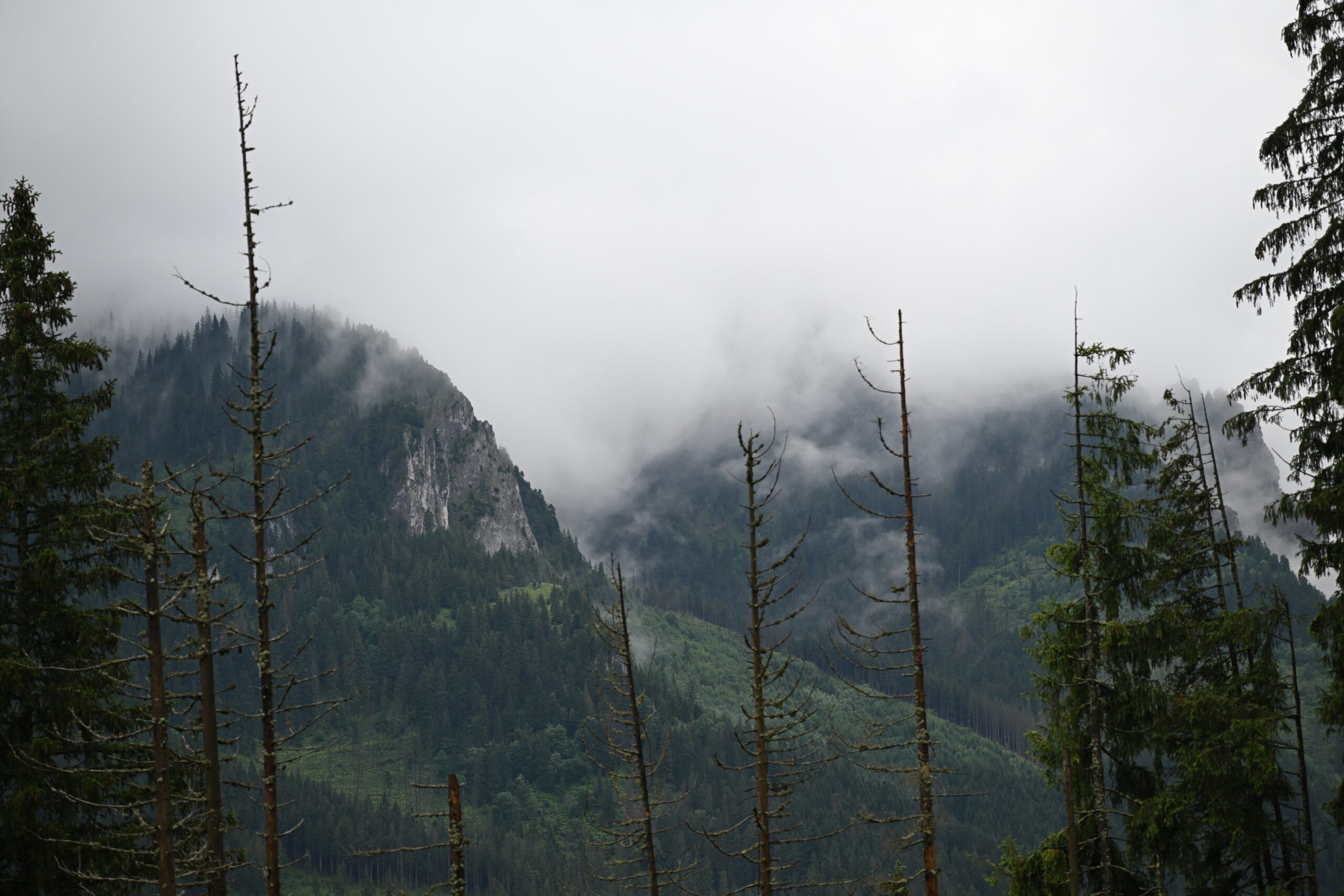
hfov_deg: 17.1
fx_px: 4480
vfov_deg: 11.4
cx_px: 672
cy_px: 448
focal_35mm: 120
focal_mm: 120
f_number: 4.5
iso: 100
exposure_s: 1/320
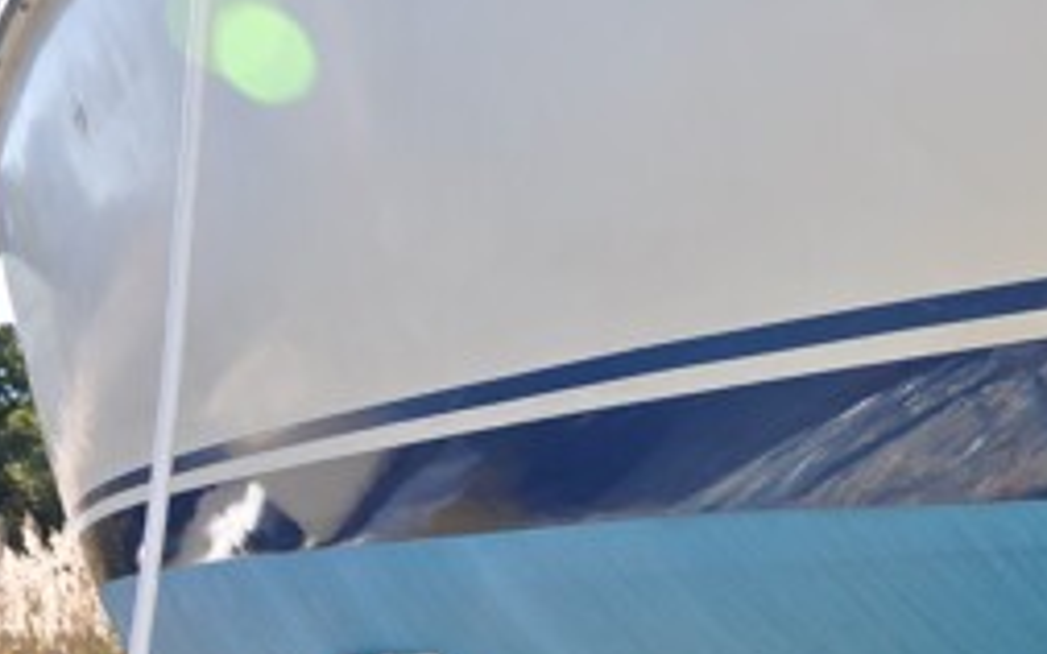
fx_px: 2168
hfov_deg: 26.8
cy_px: 497
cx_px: 770
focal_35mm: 76
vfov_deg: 17.0
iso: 200
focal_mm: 30
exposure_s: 1/200
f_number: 7.1
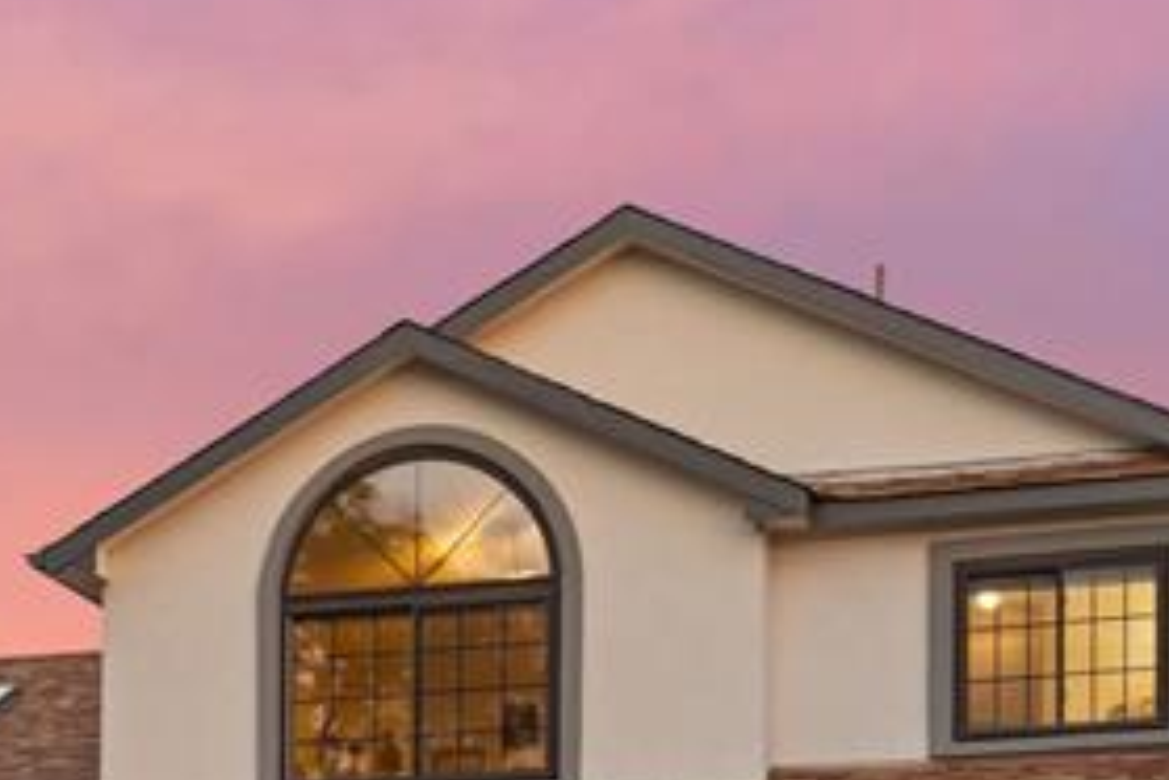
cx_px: 214
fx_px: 2305
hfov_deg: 27.8
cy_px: 826
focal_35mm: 71
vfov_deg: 18.6
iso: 400
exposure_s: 1/2
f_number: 9
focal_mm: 31
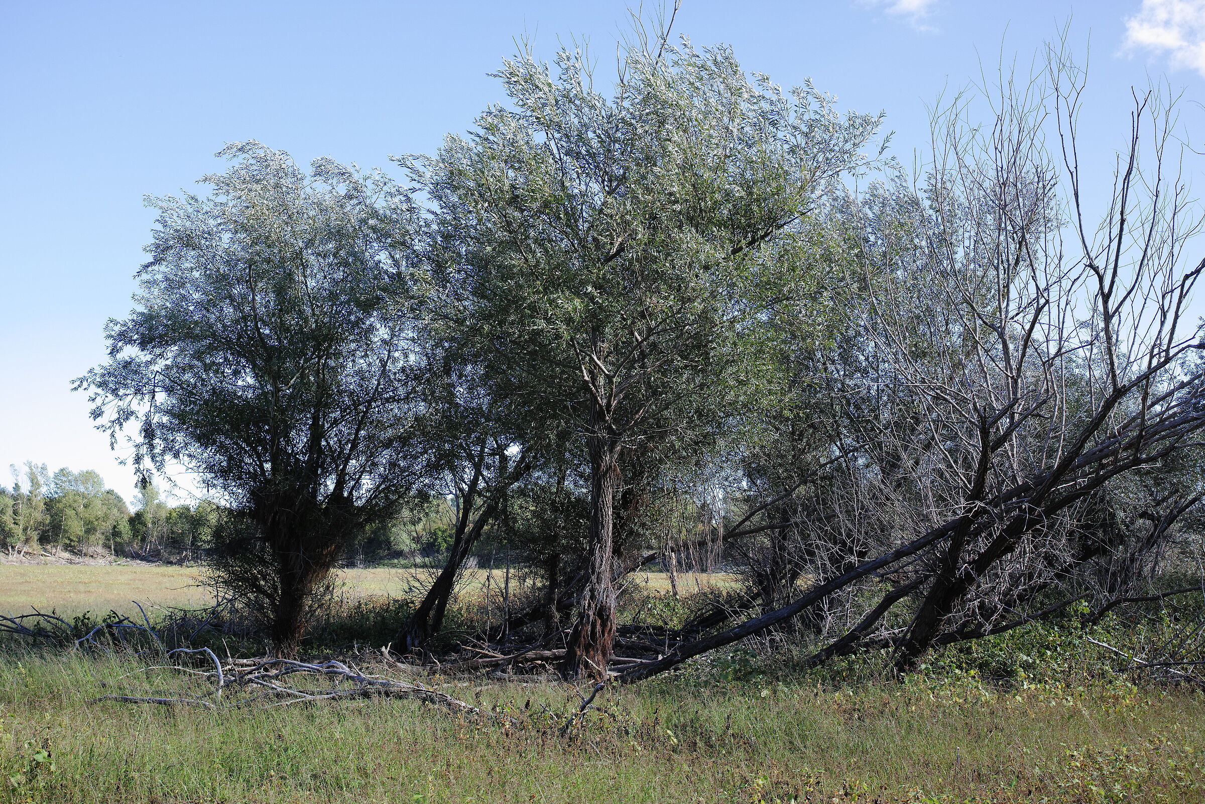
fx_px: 1506
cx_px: 602
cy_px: 402
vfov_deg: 29.9
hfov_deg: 43.6
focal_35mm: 45
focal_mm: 30
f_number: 5.6
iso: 100
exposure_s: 1/160
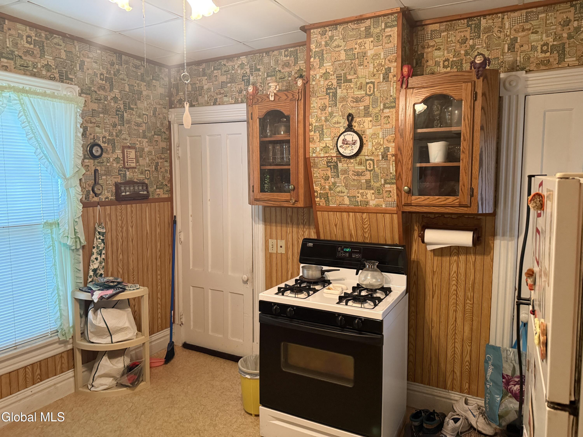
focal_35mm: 24
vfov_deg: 56.8
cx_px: 292
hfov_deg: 71.6
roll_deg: -0.2
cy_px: 218
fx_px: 404
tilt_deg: -5.8
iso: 640
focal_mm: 6.76
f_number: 1.78
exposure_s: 1/60
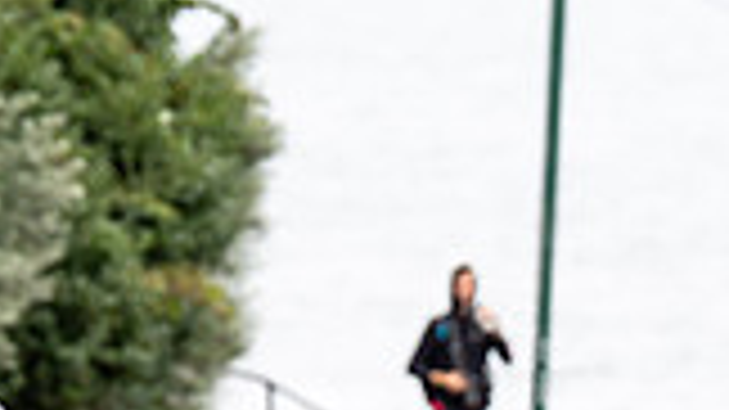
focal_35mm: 470
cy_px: 710
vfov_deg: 2.6
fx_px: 9082
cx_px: 711
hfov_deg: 4.6
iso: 320
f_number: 3.5
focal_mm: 125
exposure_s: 1/1000
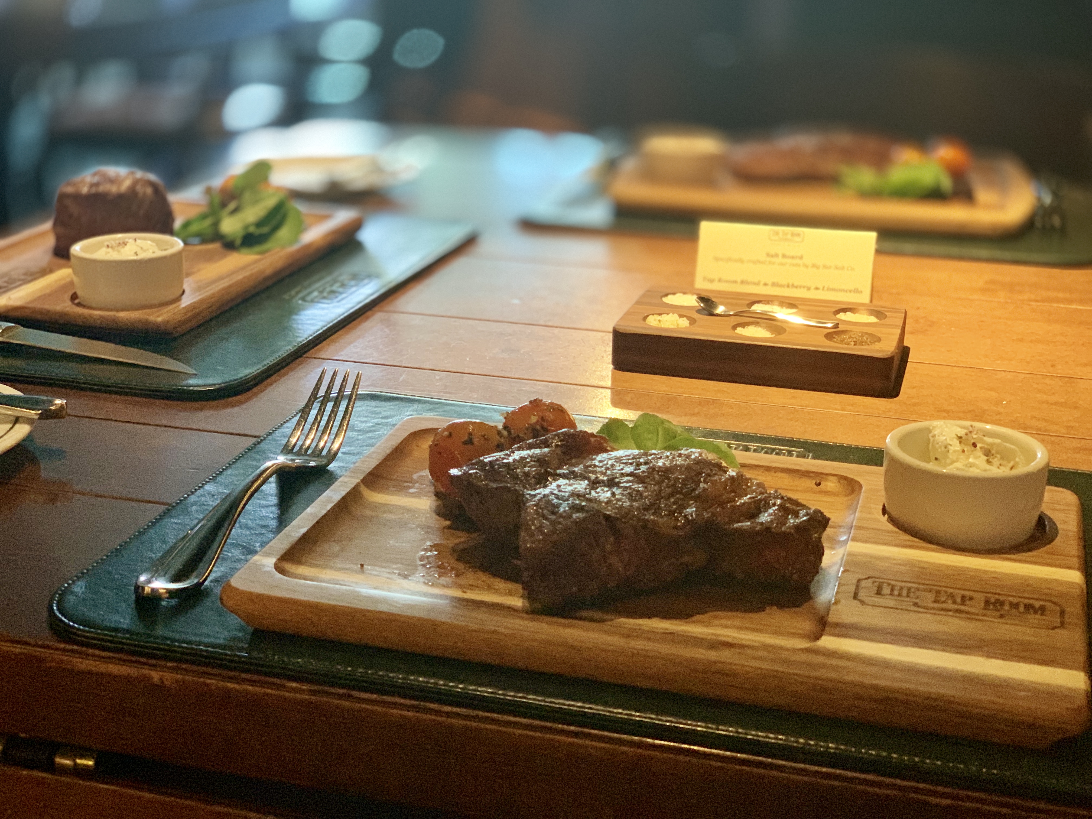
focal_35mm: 52
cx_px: 546
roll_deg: -0.7
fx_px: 1640
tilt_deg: -18.0
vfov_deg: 28.0
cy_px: 410
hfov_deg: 36.8
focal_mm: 6
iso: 400
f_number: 2.4
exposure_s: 1/40
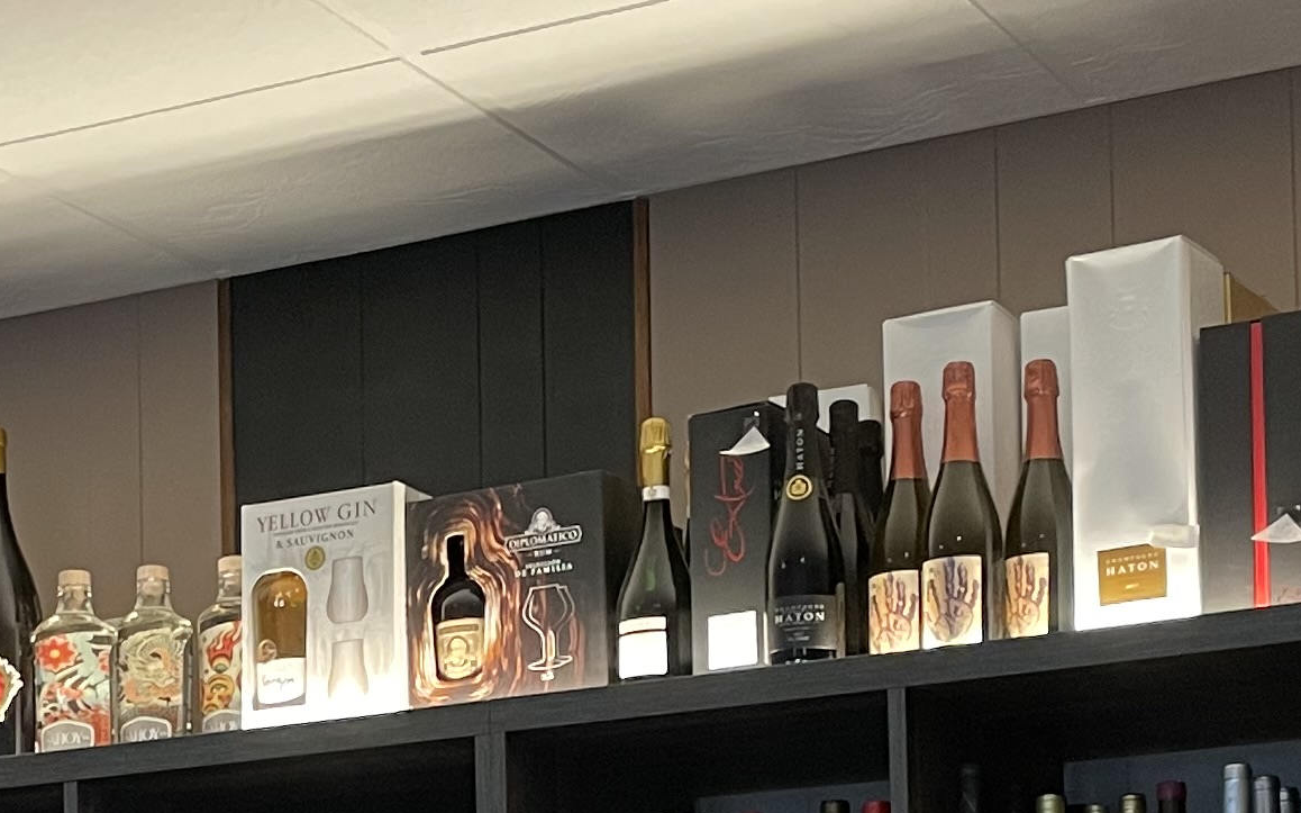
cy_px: 1080
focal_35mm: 96
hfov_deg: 21.5
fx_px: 3403
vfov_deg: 13.1
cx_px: 409
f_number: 1.6
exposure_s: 1/59
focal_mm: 4.2
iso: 250
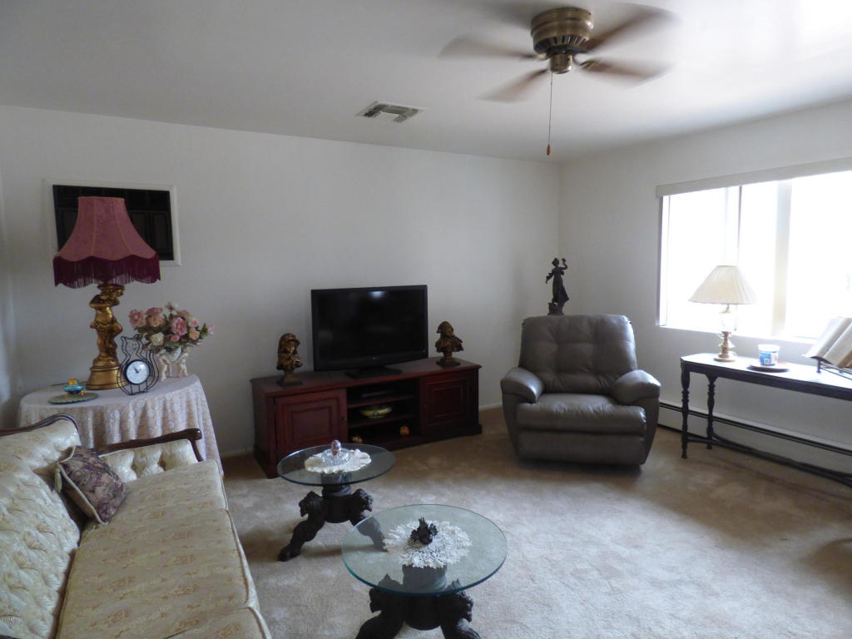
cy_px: 320
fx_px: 492
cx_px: 426
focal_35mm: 20
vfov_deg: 66.0
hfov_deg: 81.7
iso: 400
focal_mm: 3.58
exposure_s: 1/50
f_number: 2.8
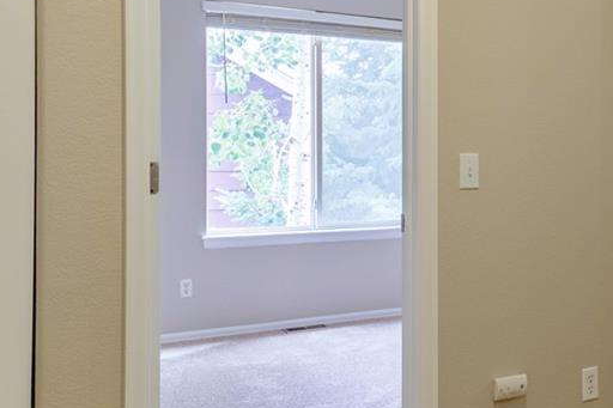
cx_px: 546
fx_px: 851
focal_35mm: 50
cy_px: 160
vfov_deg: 26.9
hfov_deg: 37.2
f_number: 6.3
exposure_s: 1/250
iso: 500
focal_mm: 16
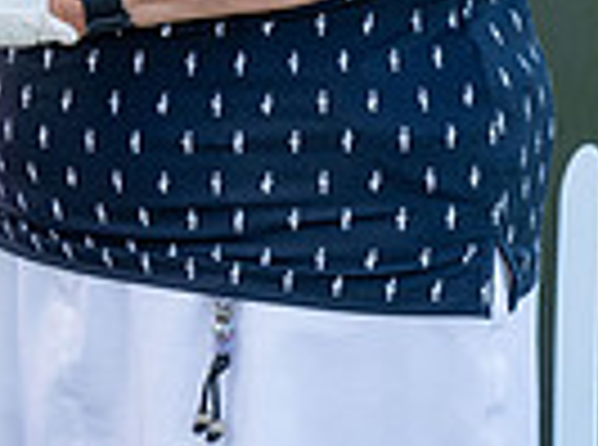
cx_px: -405
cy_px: -511
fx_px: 4238
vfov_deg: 5.8
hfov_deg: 7.9
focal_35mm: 246
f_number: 8
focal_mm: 52
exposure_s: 1/60
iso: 200
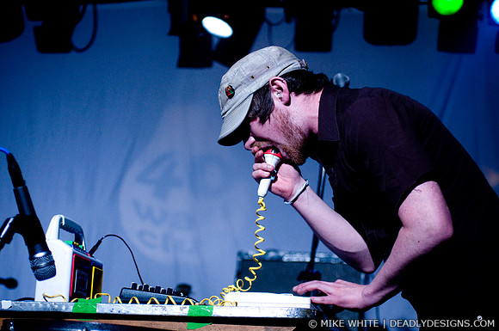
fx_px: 997
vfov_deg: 18.9
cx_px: 250
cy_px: 166
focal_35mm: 72
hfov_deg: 28.1
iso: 1600
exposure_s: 1/40
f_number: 2.8
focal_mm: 48
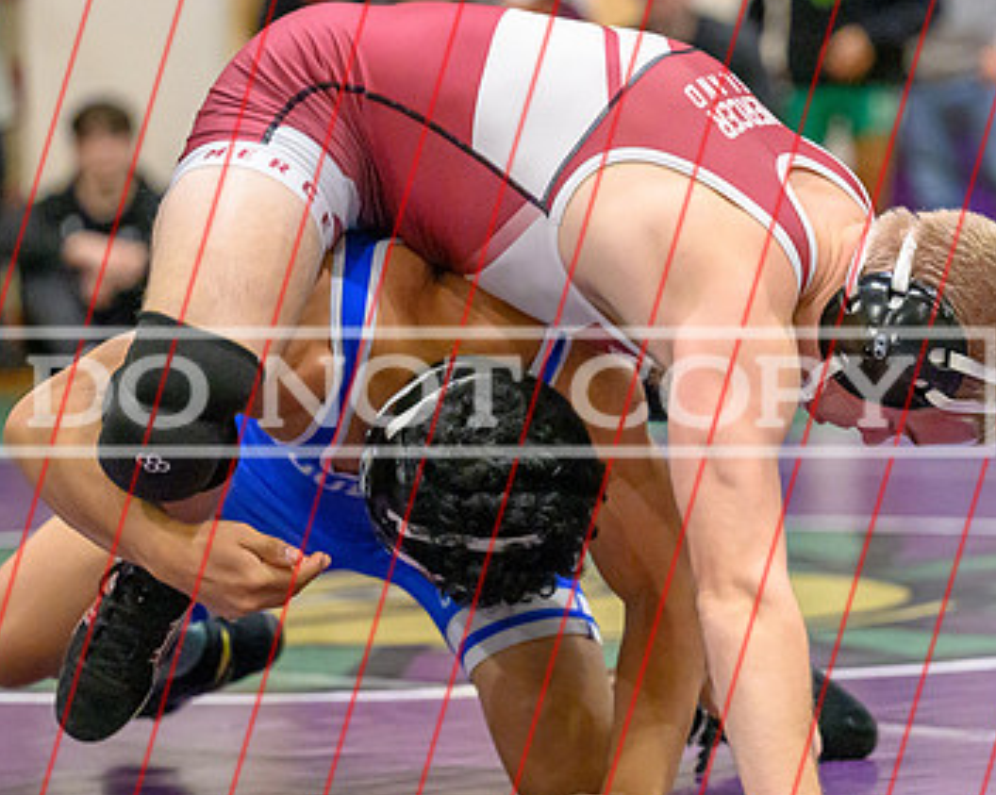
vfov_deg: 8.2
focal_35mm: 189
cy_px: 449
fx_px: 5567
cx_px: 593
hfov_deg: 10.2
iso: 11400
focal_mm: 98
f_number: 2.8
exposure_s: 1/800
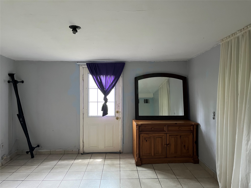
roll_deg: +0.5
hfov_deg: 67.3
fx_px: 189
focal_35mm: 26
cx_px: 126
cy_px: 94
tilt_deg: -1.3
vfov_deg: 53.1
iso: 400
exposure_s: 1/60
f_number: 1.6
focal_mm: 5.1
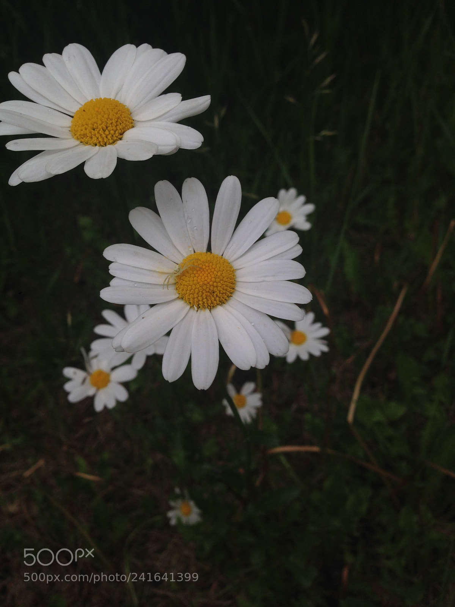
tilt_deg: -36.1
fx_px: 578
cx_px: 228
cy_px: 304
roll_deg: +4.3
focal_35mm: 33
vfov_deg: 55.4
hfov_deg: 42.9
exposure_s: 1/374
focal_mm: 4.12
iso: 50
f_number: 2.4
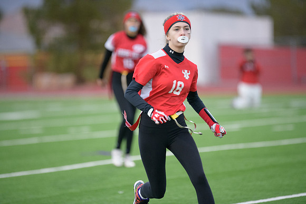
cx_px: 153
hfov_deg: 6.9
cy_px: 102
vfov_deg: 4.6
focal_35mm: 300
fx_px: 2550
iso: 4000
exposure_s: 1/2500
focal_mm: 300
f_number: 2.8
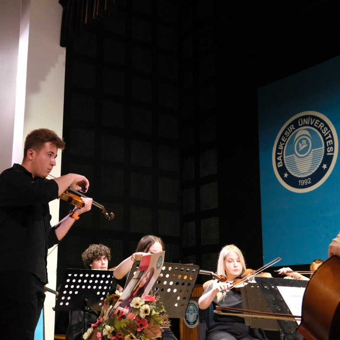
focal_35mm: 48
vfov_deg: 35.4
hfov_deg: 35.2
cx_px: 135
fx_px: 533
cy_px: 172
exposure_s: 1/75
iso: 8000
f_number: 4
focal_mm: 24.7
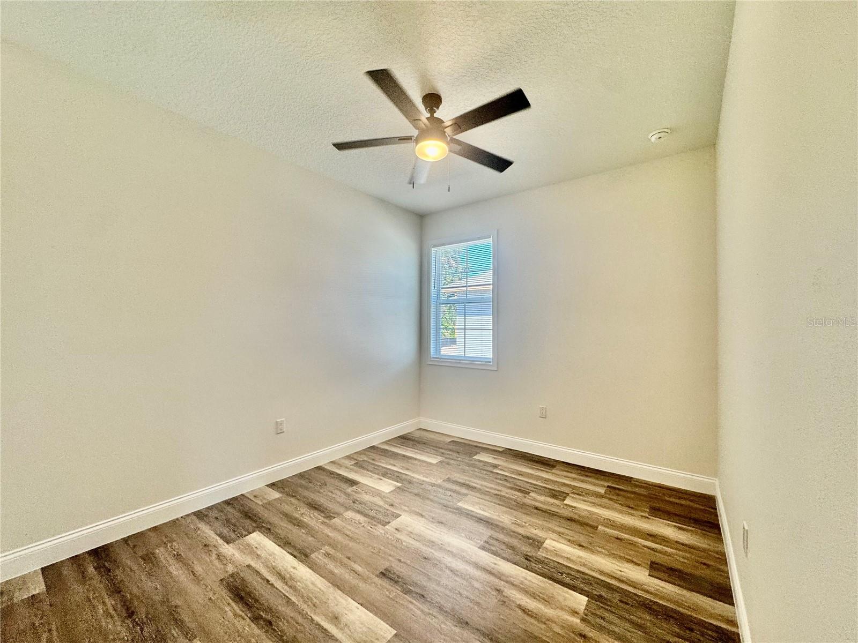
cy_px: 322
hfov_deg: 102.1
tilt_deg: +0.8
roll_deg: -0.4
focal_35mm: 14
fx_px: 347
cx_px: 429
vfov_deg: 85.7
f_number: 2.2
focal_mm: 2.22
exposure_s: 1/120
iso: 125
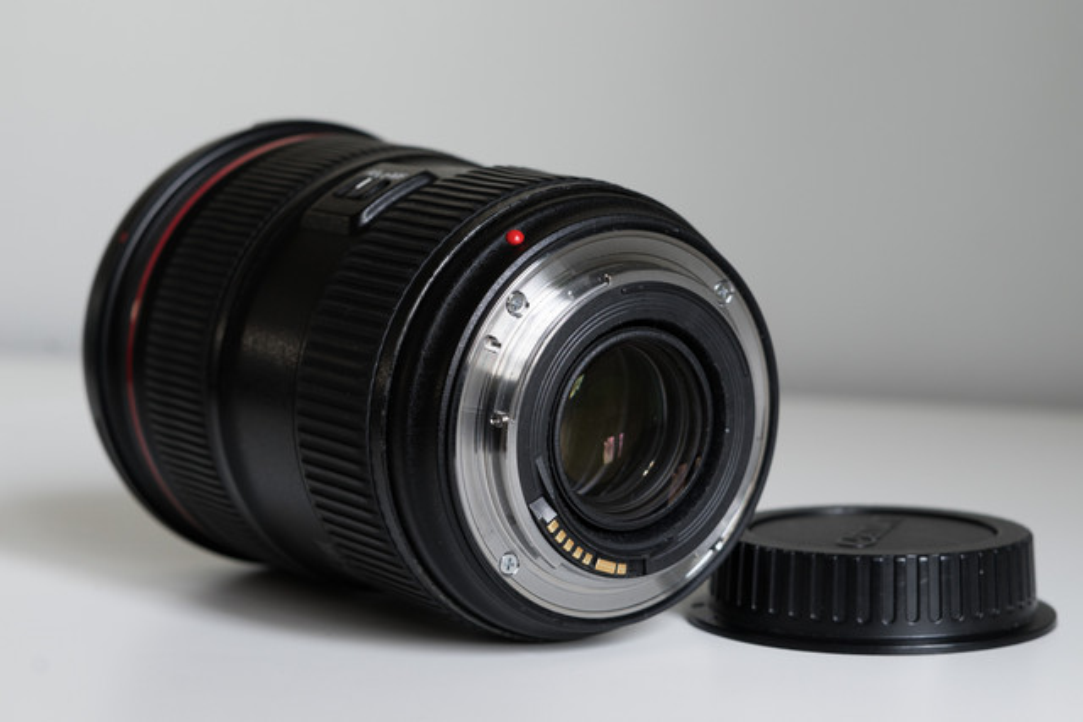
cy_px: 361
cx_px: 542
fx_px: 2257
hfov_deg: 27.0
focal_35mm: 75
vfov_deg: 18.2
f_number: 6.3
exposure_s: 3.2
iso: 160
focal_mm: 50
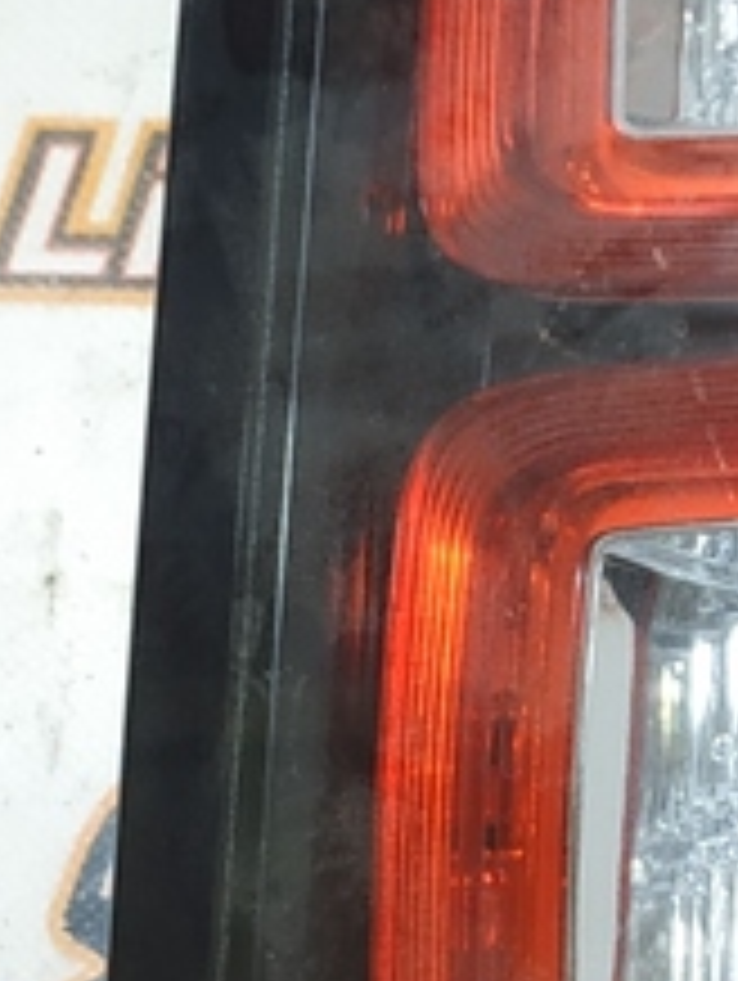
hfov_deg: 11.2
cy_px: 680
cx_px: 729
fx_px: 3745
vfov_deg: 14.9
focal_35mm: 132
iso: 100
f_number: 1.9
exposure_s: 1/50
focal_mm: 3.94
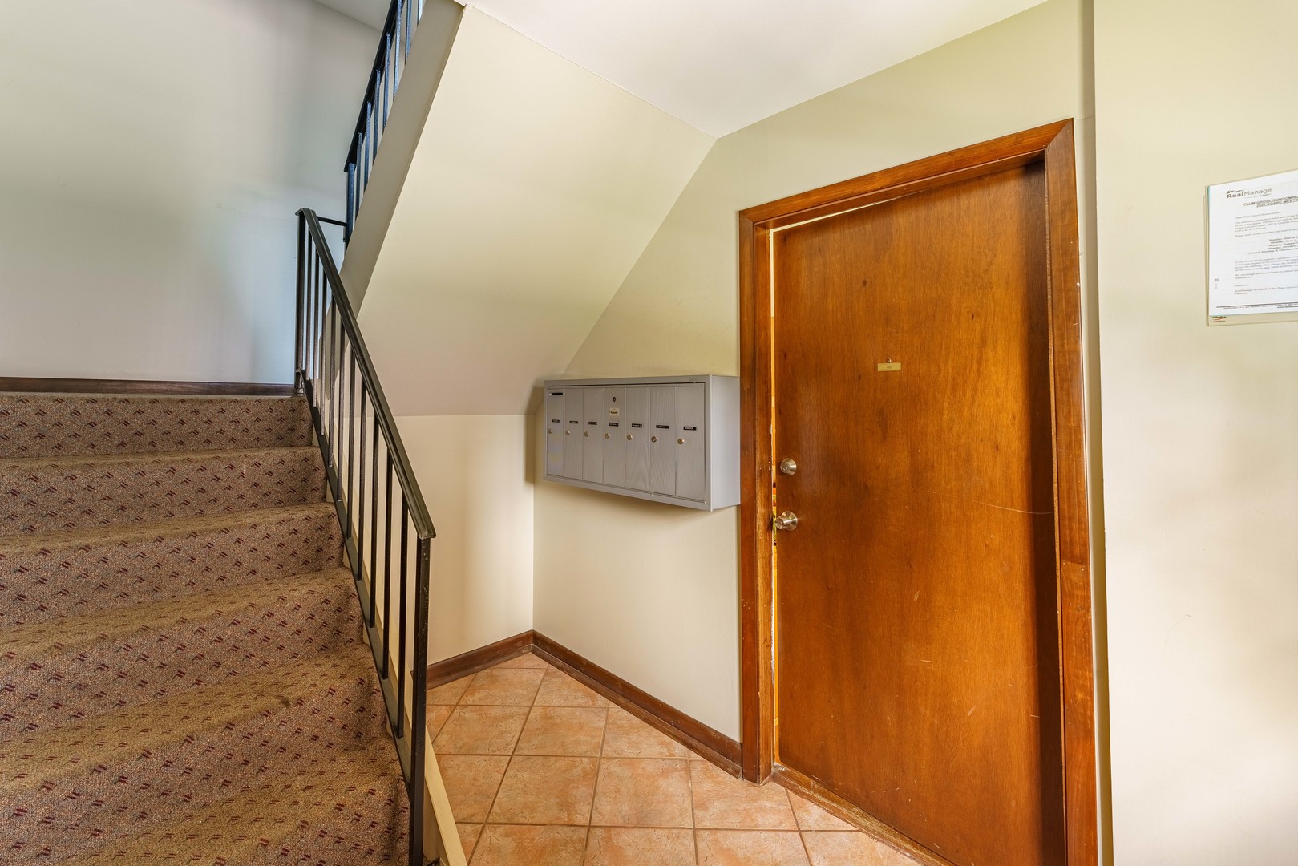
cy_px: 433
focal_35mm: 15
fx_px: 530
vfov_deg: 78.5
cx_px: 649
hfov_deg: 101.5
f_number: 7.1
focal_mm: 14.7
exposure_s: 1/250
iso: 250
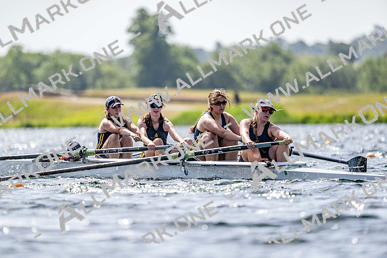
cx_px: 194
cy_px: 129
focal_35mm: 400
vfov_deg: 3.4
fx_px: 4301
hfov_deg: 5.2
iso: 200
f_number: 4.5
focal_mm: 400
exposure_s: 1/2500
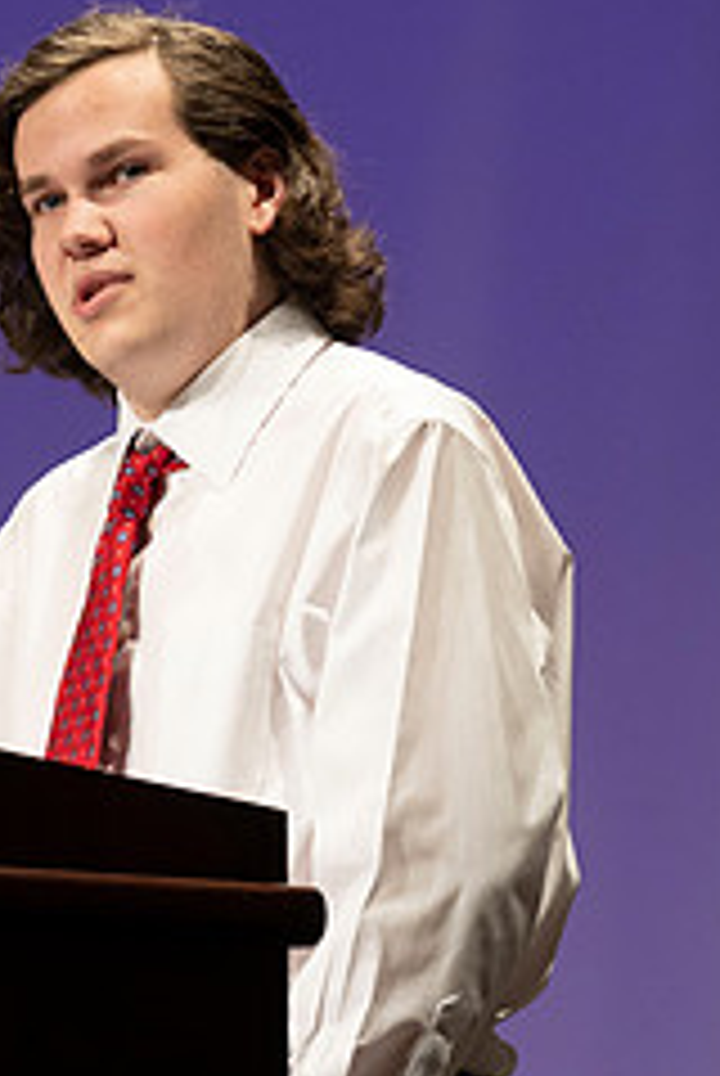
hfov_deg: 4.9
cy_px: 660
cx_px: -326
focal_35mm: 280
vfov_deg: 7.3
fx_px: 8375
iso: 800
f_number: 4
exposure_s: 1/80
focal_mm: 94
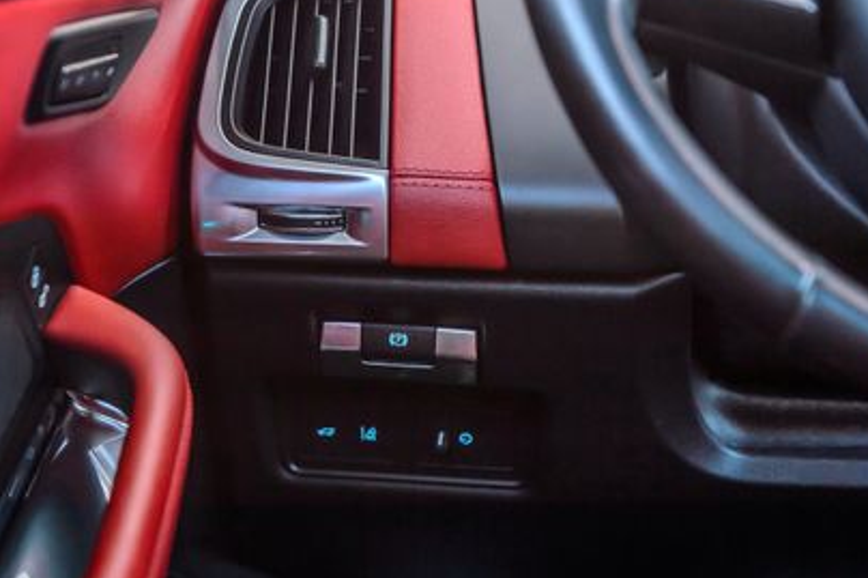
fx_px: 1832
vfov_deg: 17.8
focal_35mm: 76
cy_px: 129
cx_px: 342
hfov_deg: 26.6
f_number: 4
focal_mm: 48
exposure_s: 1/60
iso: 400
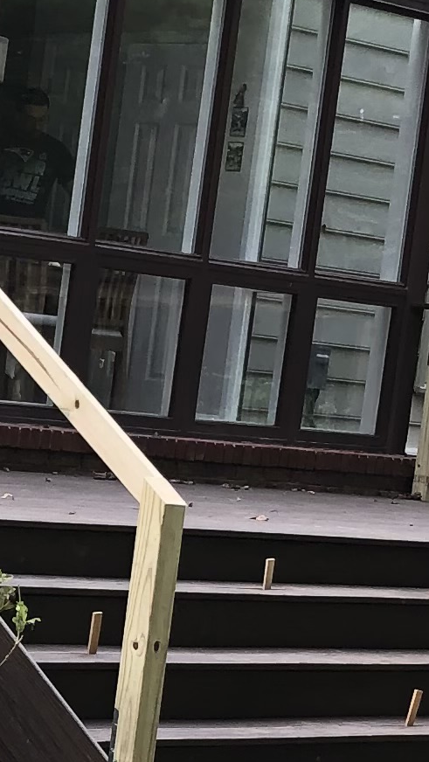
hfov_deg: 8.2
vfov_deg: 15.1
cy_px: 631
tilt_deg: -4.9
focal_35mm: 141
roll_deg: -4.5
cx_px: -391
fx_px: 2849
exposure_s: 1/120
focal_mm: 3.99
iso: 32
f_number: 1.8
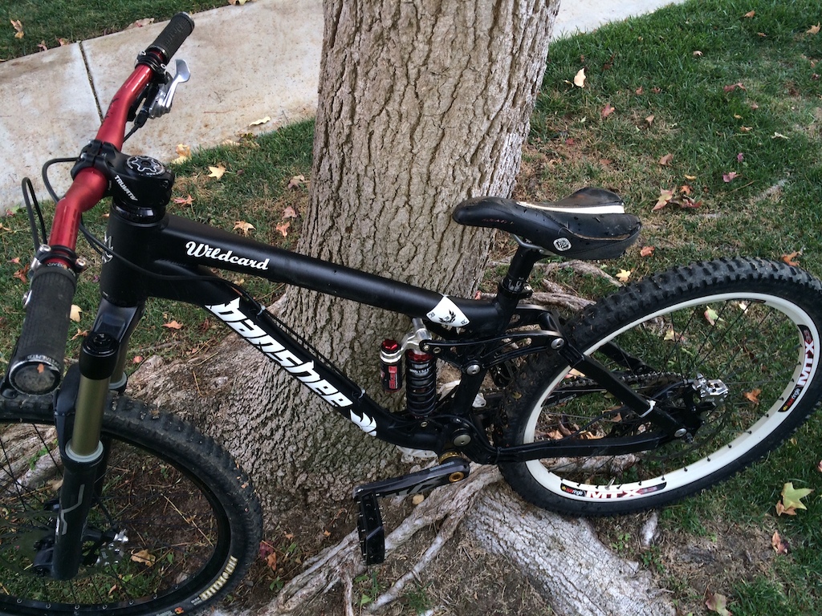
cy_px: 308
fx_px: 689
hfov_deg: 61.7
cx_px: 411
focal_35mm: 29
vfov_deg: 48.2
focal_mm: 4.15
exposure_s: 1/30
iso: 40
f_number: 2.2
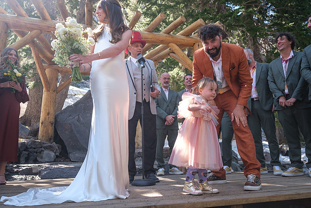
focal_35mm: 27
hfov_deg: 67.4
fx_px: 233
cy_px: 104
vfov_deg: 48.0
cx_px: 156
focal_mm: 18
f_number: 3.6
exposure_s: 1/240
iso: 250
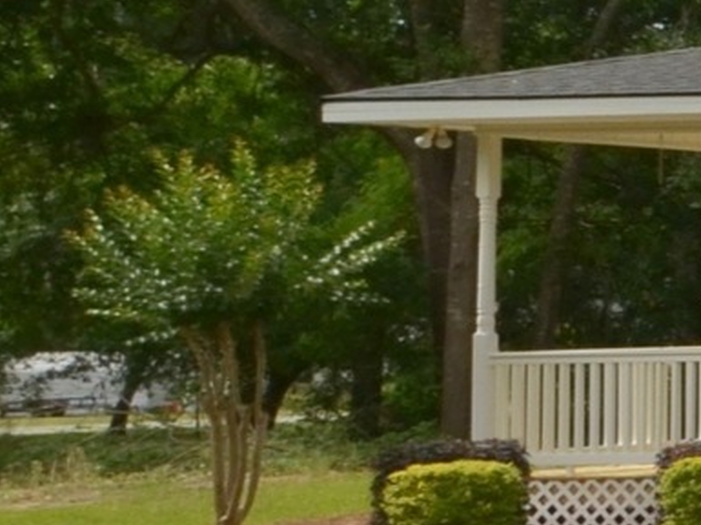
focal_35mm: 115
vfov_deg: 12.8
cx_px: 2531
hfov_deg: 9.2
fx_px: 2327
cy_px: 163
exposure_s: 1/400
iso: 200
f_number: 9
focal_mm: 10
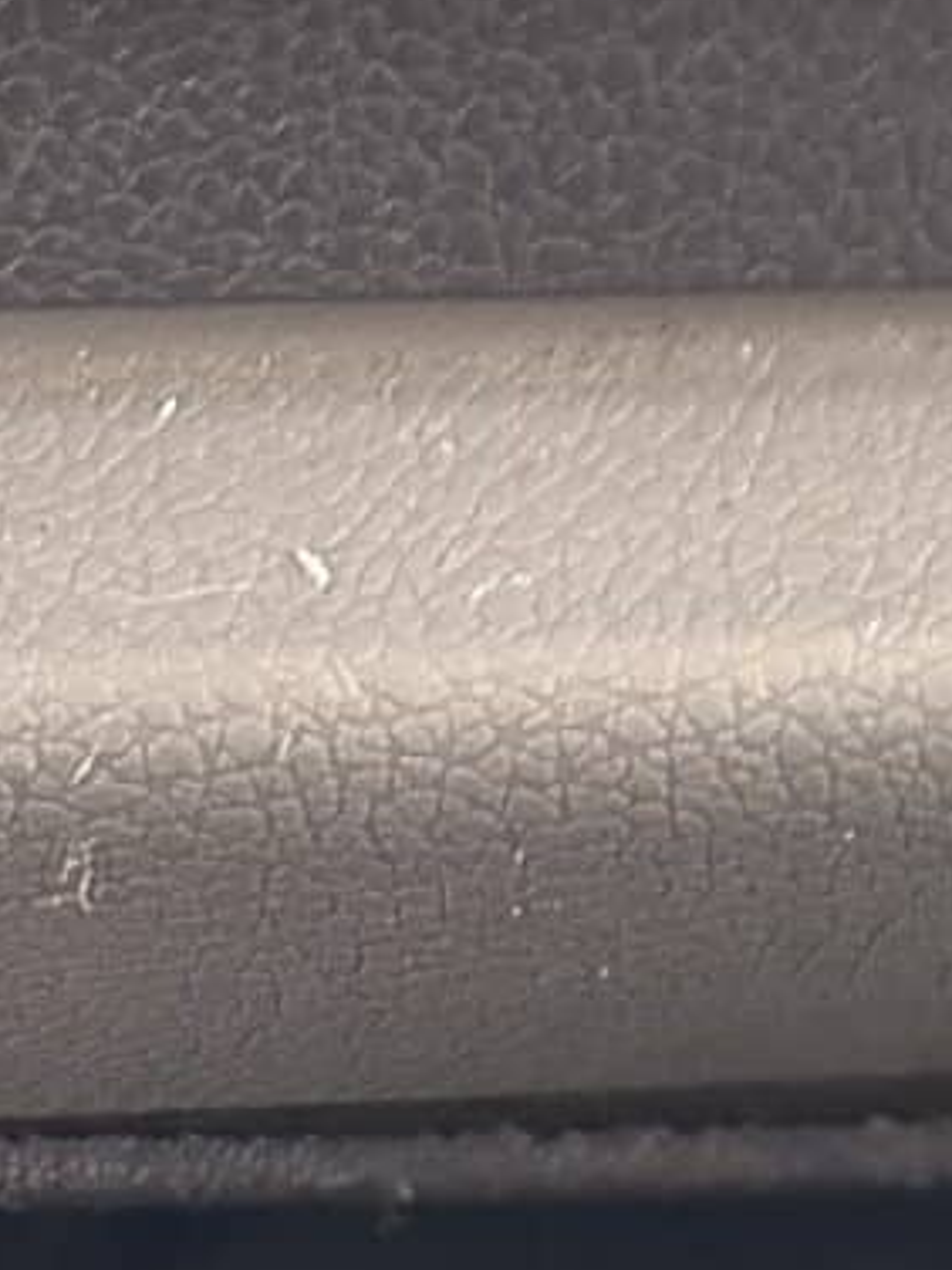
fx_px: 6747
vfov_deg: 8.1
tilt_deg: -19.7
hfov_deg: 7.2
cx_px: 2876
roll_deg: -1.8
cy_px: -3243
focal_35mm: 184
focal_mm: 6.76
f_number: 1.78
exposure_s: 1/121
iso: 200
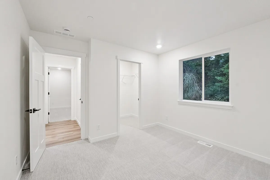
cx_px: 135
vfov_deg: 77.3
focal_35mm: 15
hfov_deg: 100.4
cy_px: 90
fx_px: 112
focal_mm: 10
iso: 1600
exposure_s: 1/30
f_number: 9
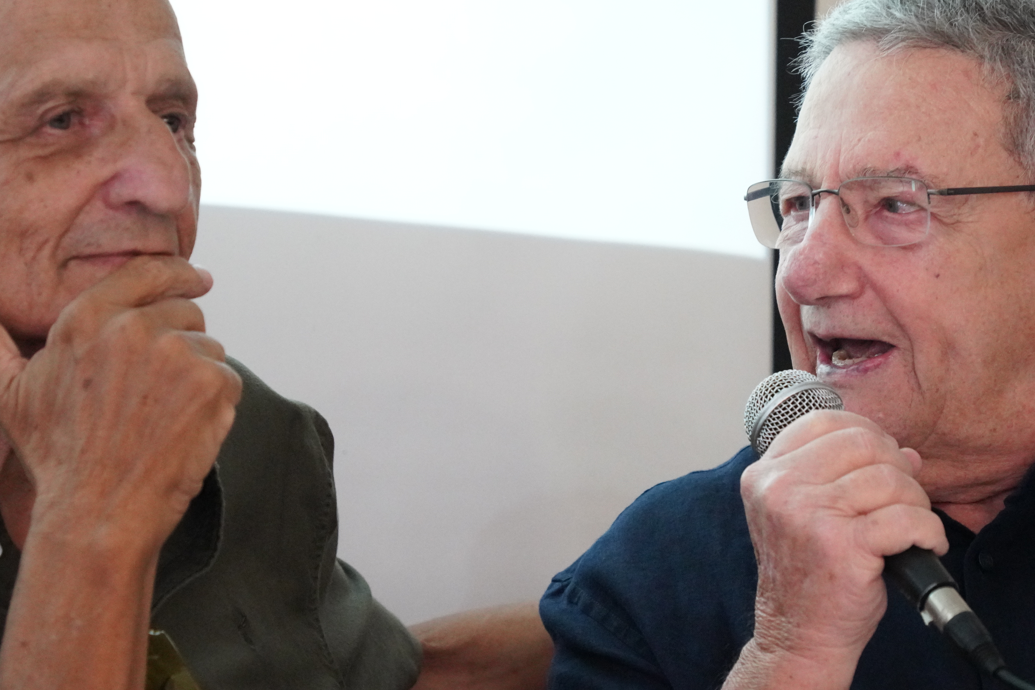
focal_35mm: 212
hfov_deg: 9.7
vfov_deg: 6.5
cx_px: 738
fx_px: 6095
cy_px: 382
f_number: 5
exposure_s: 1/125
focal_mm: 117
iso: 6400
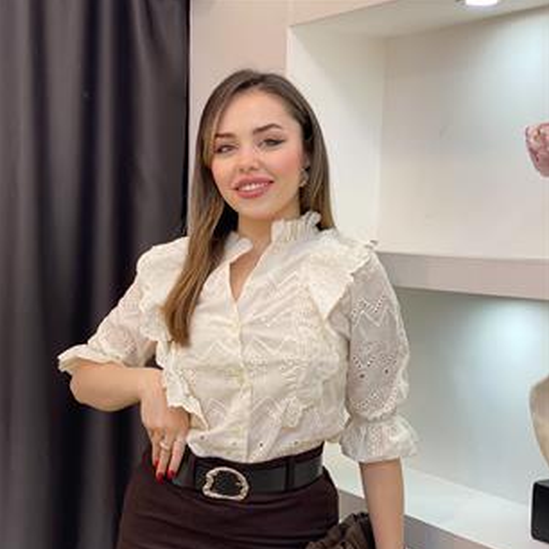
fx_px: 1112
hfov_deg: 27.7
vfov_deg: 27.5
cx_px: 273
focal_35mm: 62
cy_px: 367
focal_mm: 6
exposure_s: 1/100
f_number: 2
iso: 80
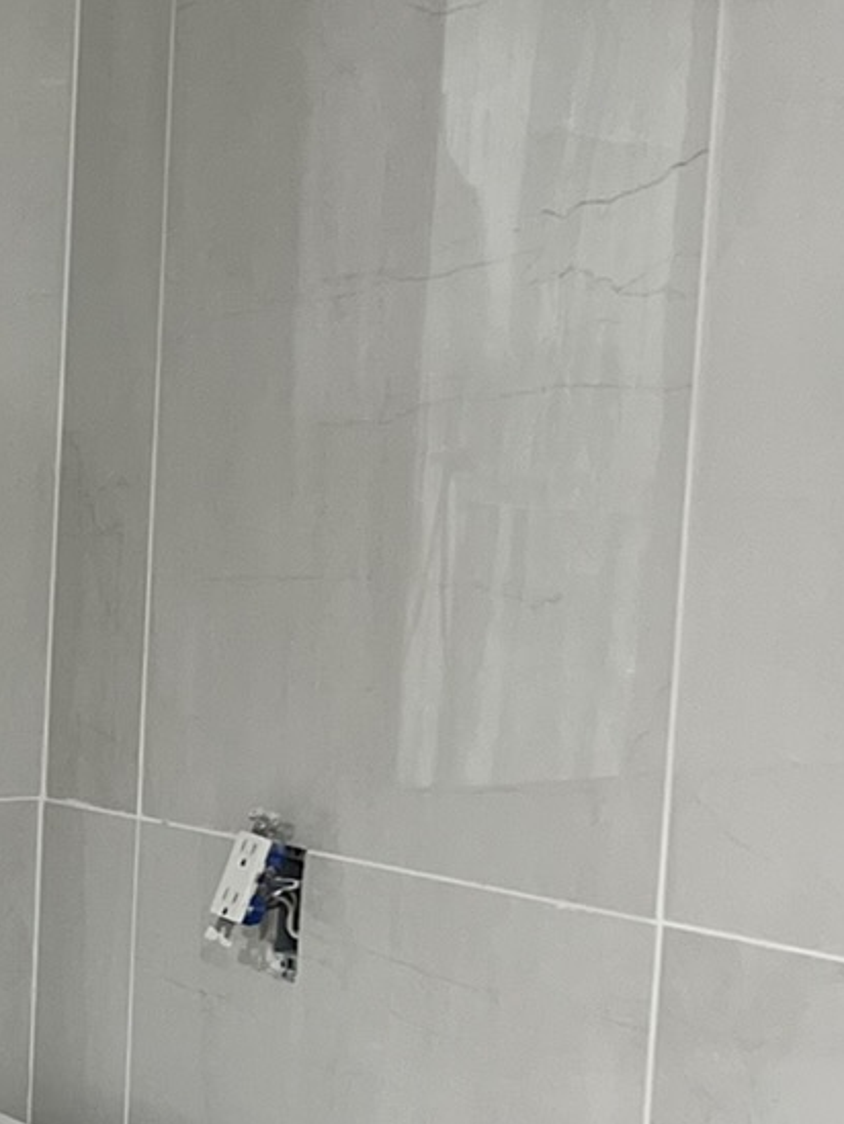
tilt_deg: -10.5
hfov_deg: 13.7
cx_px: -660
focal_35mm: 97
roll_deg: +0.8
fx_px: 3152
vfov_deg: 19.8
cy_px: 1026
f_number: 1.5
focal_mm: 5.7
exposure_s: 1/60
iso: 320
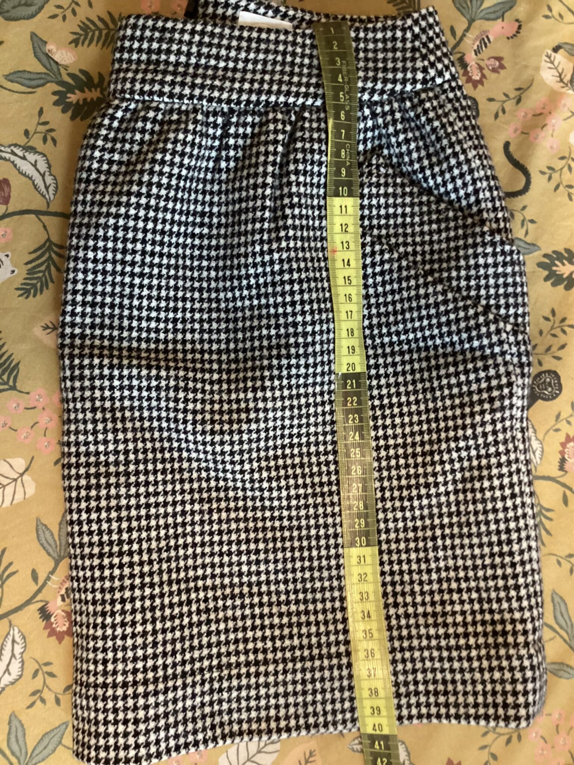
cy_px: 382
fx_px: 685
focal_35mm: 31
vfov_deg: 58.4
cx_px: 287
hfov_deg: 45.4
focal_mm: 3.3
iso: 500
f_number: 2.4
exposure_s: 1/30
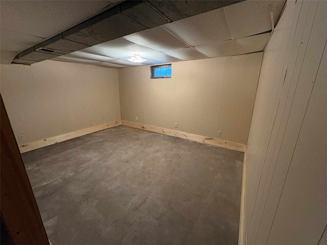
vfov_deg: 85.7
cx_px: 164
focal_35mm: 14
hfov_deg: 102.1
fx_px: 132
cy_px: 122
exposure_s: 1/60
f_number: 2.2
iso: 320
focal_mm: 2.22
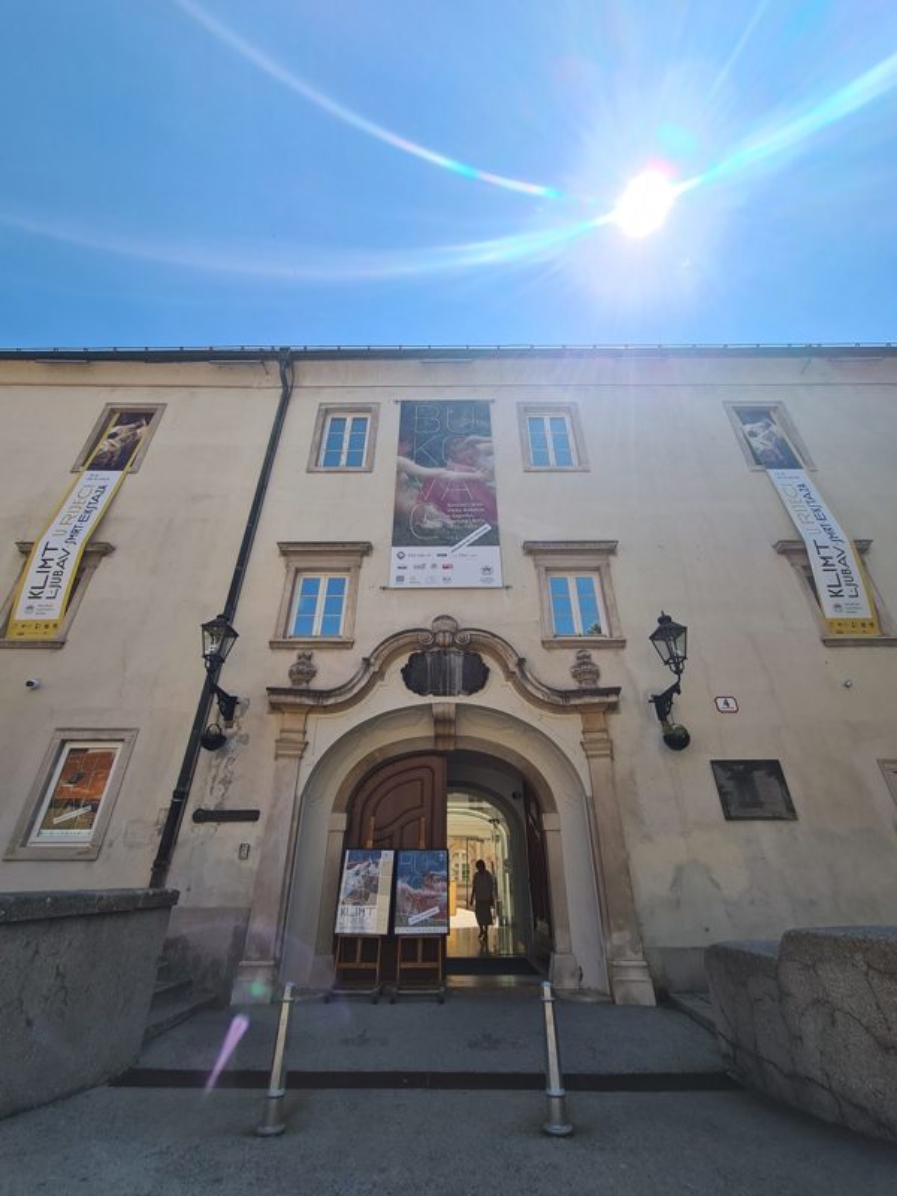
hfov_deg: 89.9
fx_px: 449
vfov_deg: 106.2
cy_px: 598
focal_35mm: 13
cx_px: 448
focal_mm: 2.2
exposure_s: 1/2080
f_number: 2.2
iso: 50
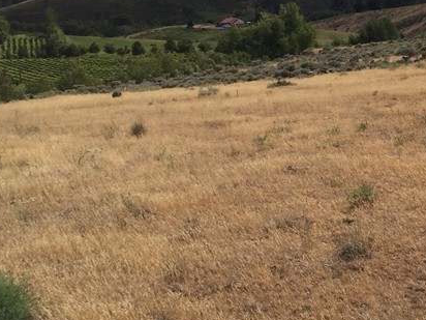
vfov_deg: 20.4
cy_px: 119
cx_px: 416
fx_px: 886
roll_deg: +0.3
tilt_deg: -12.3
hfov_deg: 25.8
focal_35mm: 72
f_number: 2.2
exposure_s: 1/2639
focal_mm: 4.15
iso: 32
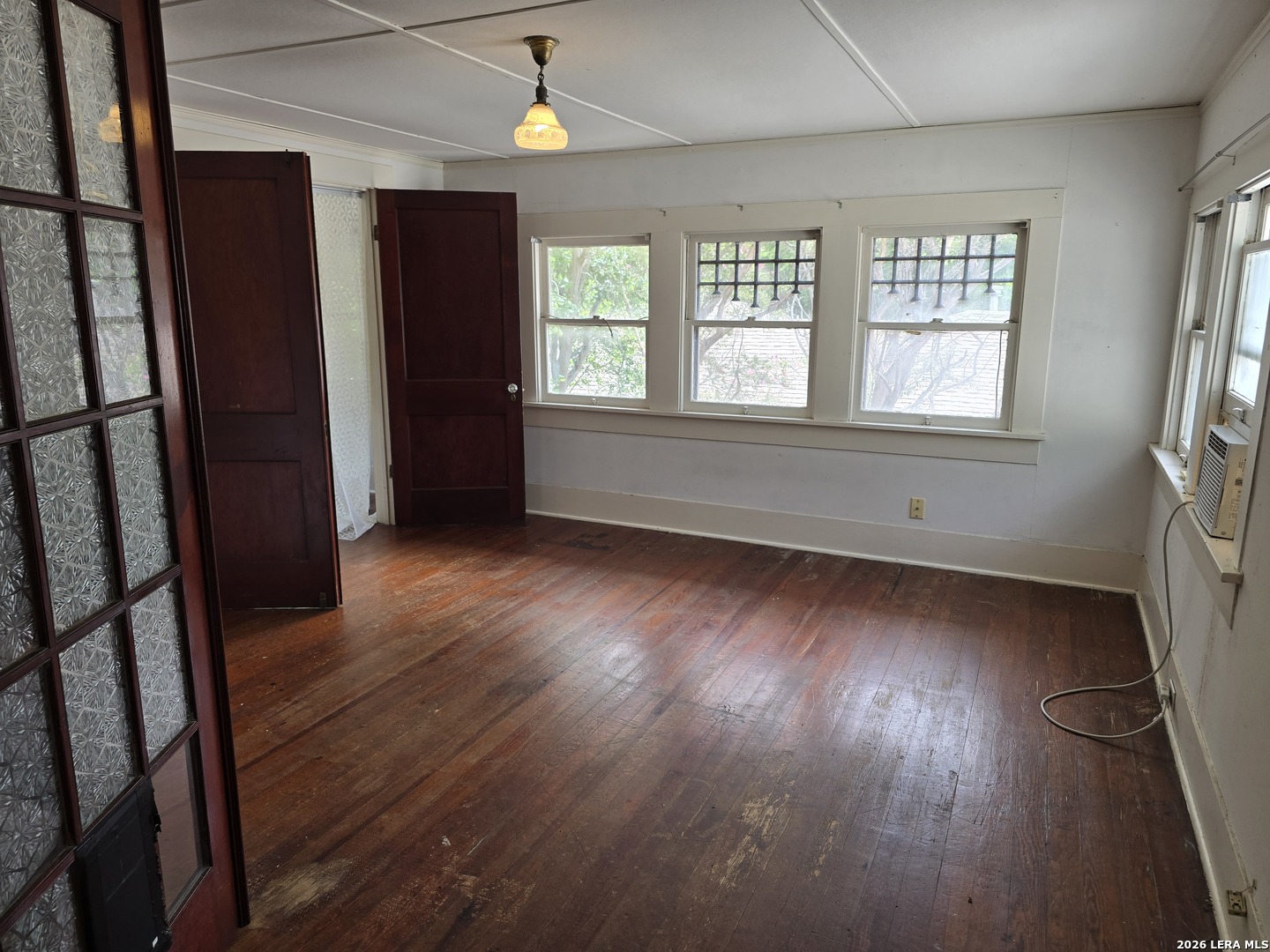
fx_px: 844
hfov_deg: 73.9
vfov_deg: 58.9
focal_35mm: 23
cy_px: 476
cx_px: 635
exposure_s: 1/120
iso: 50
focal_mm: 6.3
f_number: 1.7
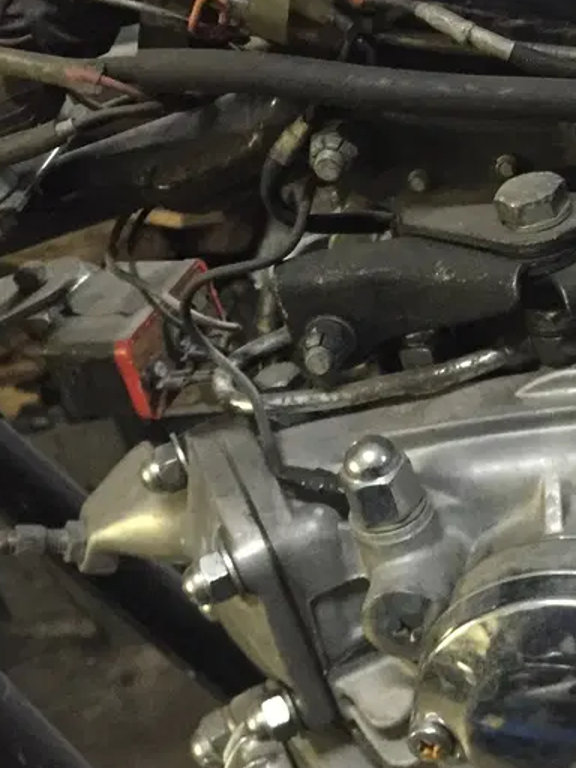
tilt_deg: -32.1
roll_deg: +15.1
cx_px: 498
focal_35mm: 68
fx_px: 1509
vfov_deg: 28.6
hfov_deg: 21.2
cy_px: 402
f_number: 2.2
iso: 320
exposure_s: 1/17
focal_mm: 4.15
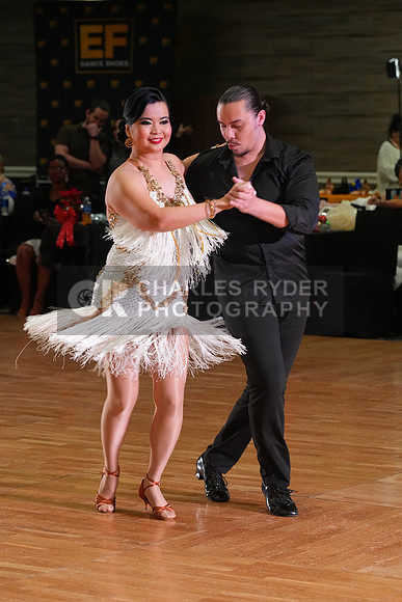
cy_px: 301
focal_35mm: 124
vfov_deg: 16.5
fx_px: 2076
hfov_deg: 11.1
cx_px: 201
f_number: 5.6
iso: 3200
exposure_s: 1/200
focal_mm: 124
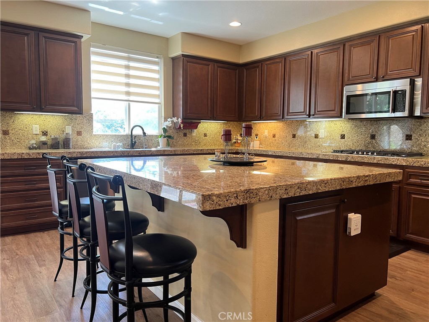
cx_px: 214
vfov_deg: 53.1
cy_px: 161
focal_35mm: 26
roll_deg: -0.7
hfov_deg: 67.3
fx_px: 322
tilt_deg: -5.2
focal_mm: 5.7
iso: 80
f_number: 1.5
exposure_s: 1/60
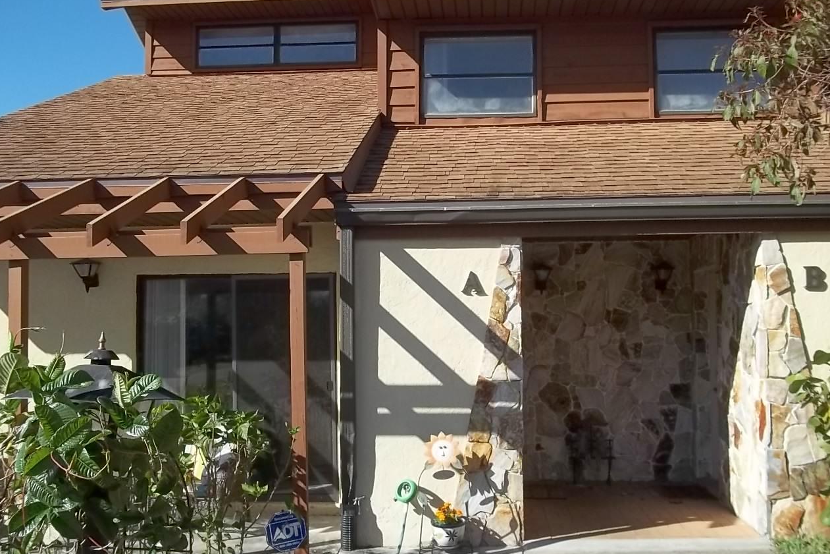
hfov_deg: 50.7
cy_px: 307
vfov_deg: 35.0
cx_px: 411
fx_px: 876
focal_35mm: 38
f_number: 8
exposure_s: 1/160
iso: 64
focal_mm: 6.5
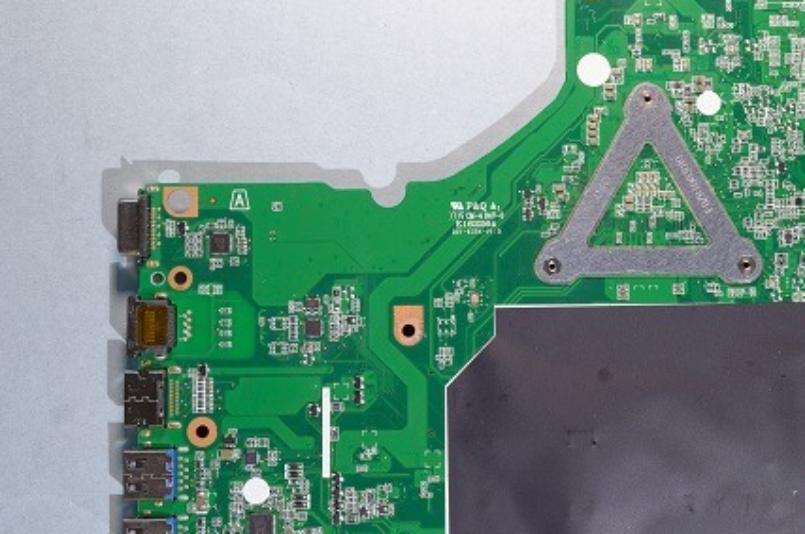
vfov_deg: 23.3
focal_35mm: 58
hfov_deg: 34.0
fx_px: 1295
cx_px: 571
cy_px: 259
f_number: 8
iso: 100
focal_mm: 22
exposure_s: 1/5
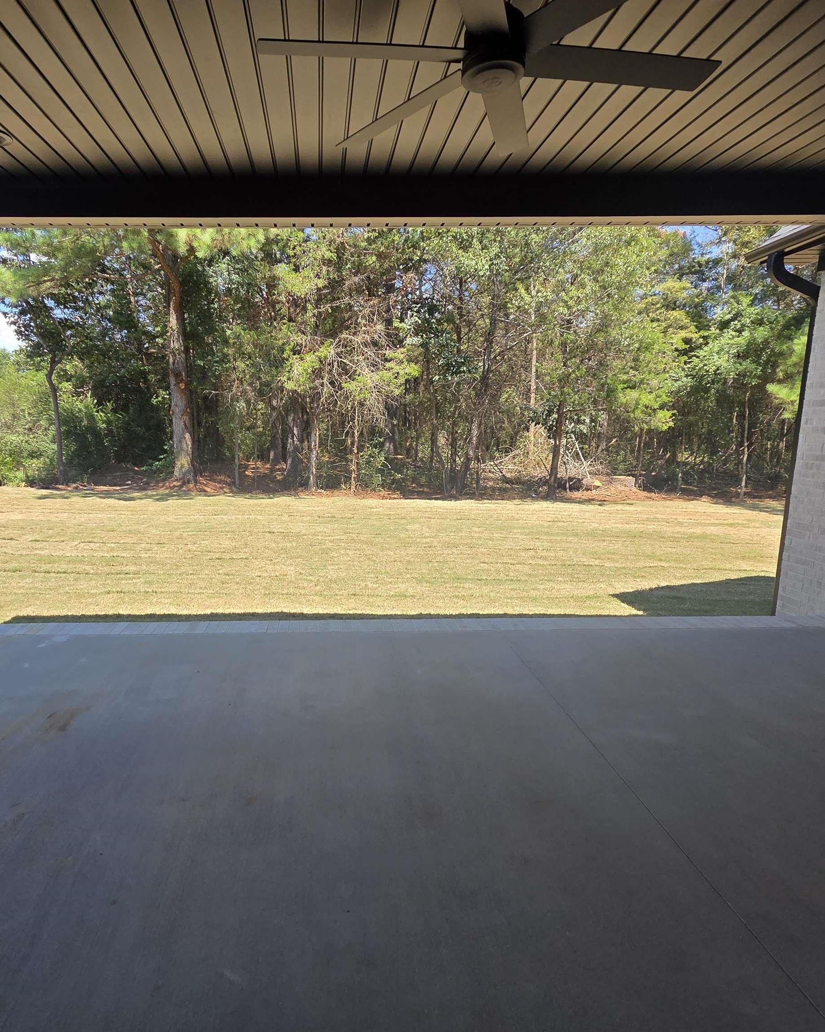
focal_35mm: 17
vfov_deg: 89.6
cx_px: 323
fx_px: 519
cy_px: 516
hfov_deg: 76.0
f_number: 2.2
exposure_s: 1/662
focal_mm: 2.2
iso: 50
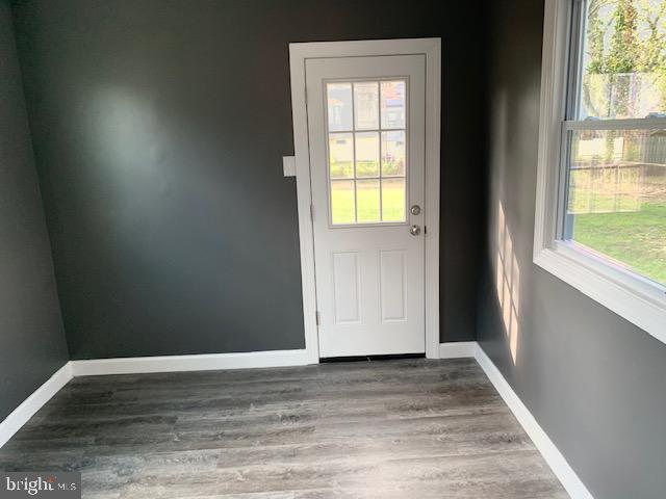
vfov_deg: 53.1
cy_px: 250
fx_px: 500
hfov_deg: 67.3
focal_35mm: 26
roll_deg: +3.2
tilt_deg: -12.9
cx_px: 333
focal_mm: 4.25
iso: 100
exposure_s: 1/91
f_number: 1.8
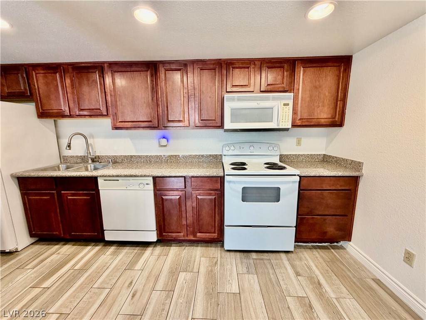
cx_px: 213
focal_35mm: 14
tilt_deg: -10.2
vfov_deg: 85.7
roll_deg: +0.8
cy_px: 160
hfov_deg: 102.1
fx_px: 172
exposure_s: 1/60
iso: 160
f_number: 2.2
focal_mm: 2.22
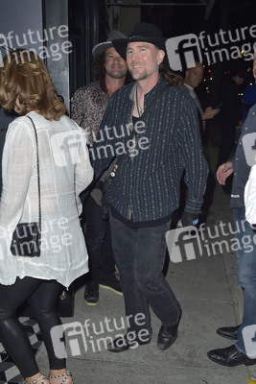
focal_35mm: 32
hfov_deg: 41.1
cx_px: 128
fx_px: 341
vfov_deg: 58.7
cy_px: 192
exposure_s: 1/250
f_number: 6.3
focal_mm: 32
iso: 400
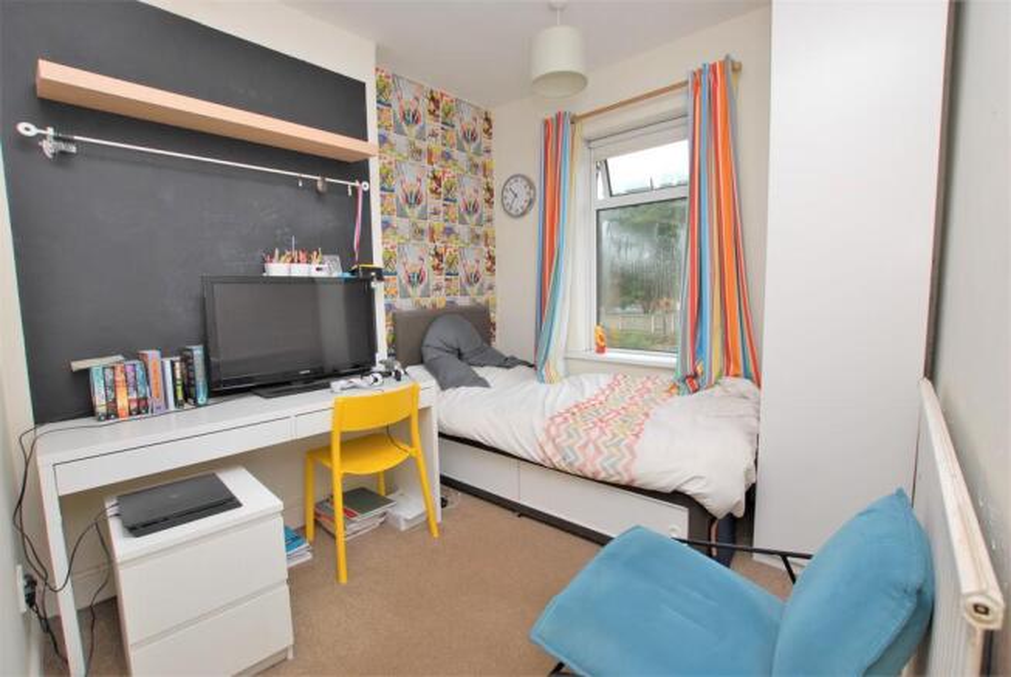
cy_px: 338
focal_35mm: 15
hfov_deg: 100.3
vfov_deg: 77.5
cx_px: 506
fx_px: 422
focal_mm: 10
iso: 250
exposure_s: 1/60
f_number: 5
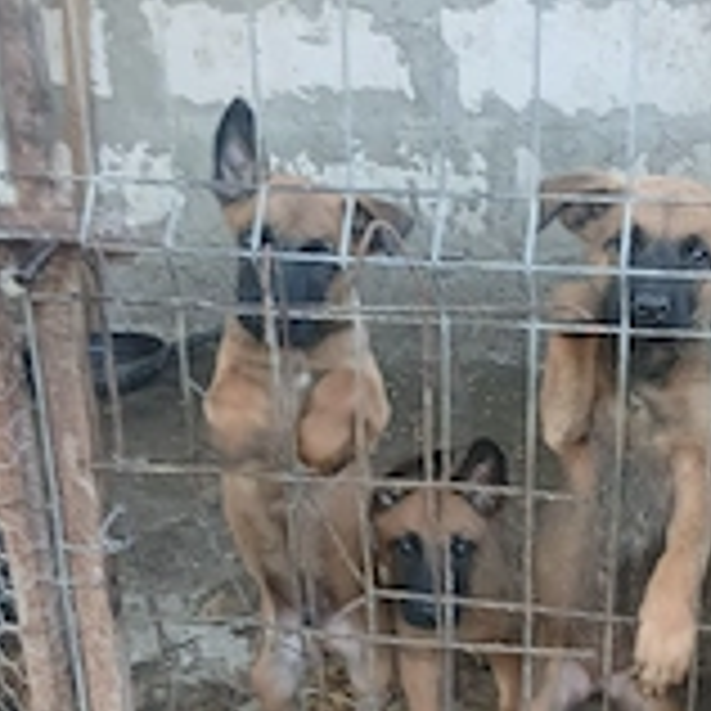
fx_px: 1348
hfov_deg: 29.2
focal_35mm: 58
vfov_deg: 29.4
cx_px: 504
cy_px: 464
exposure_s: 1/50.3
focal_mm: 3.98
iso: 80
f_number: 1.8
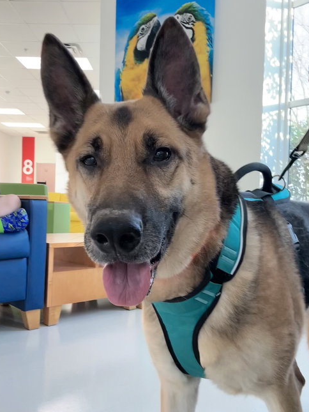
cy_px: 206
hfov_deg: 45.5
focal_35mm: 31
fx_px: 369
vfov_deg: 58.3
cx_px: 151
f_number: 1.9
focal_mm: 2.69
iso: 64
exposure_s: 1/60
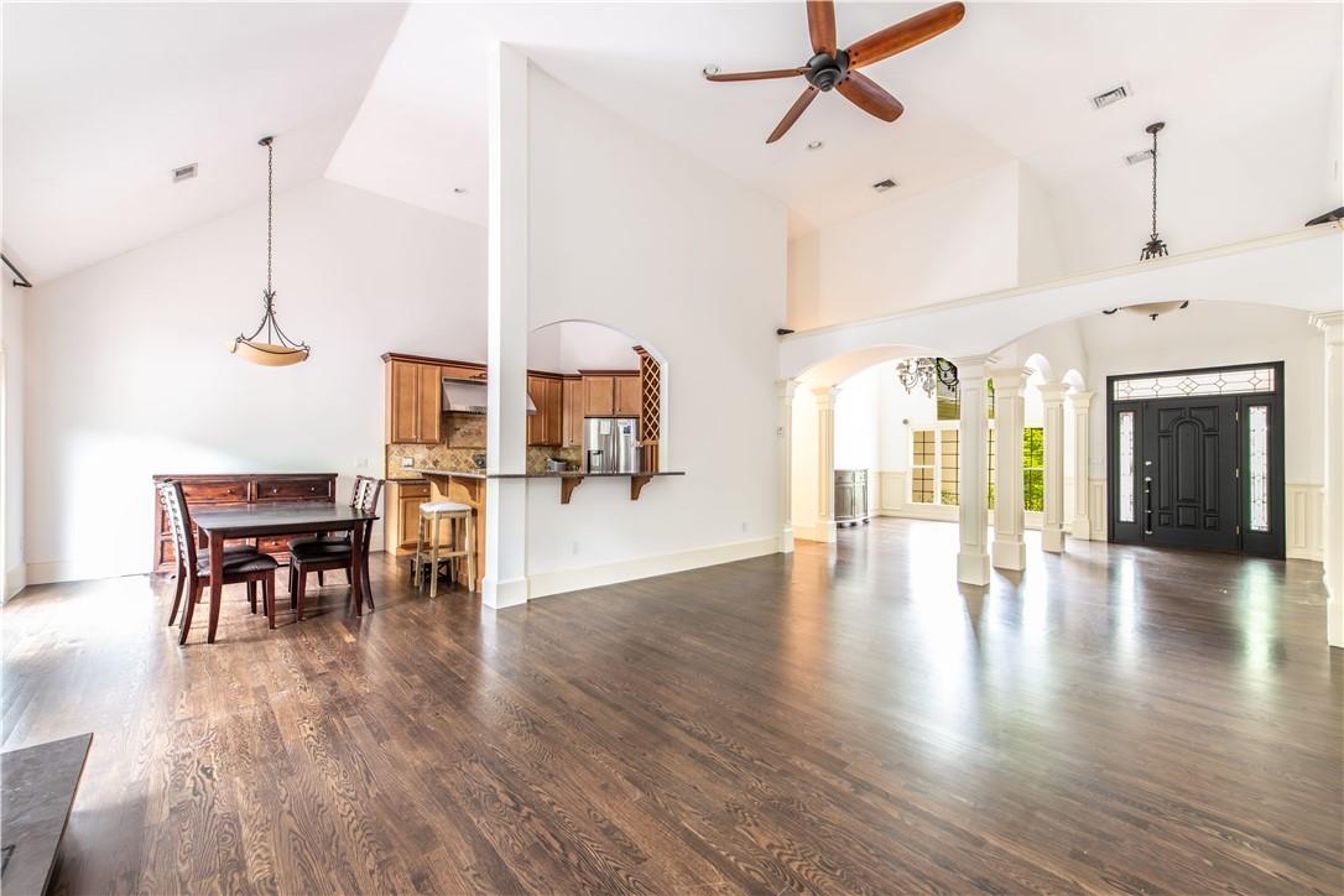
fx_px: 523
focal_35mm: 14
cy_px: 448
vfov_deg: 81.2
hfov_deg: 104.3
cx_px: 672
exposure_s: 1/2
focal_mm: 14
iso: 1000
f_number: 10
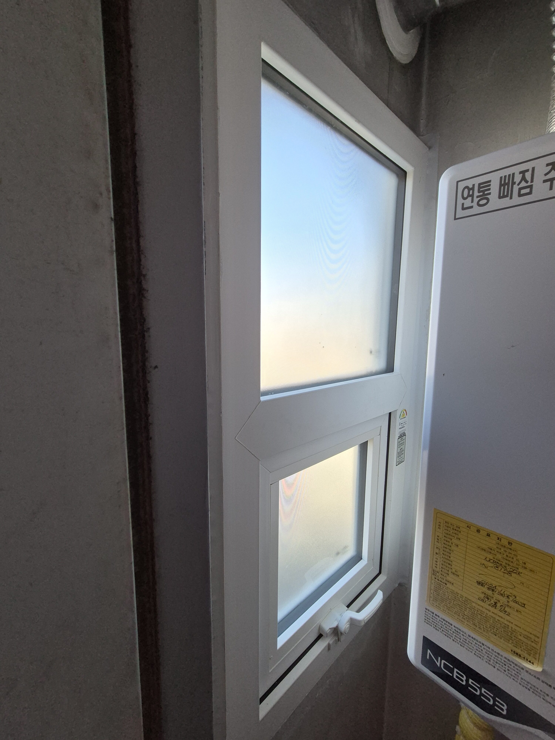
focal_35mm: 13
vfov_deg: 106.2
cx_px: 278
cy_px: 370
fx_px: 278
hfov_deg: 89.9
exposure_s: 1/359
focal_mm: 2.2
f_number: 2.2
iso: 125
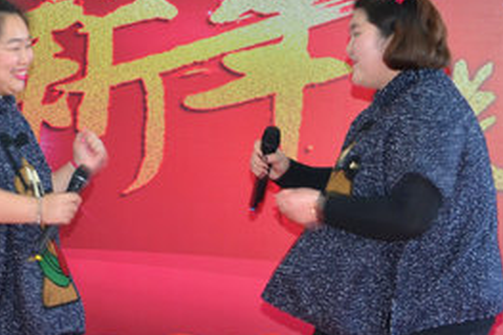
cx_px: 186
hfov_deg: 14.2
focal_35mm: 144
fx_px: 2011
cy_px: 202
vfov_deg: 9.5
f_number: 4.8
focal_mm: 42
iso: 800
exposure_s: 1/60
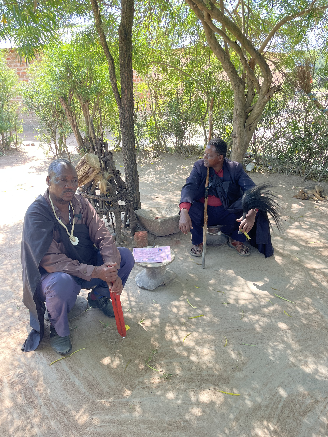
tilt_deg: -20.7
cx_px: 164
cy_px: 218
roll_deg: +0.3
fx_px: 328
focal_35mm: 26
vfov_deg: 67.3
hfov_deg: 53.1
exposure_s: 1/165
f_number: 1.6
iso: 32
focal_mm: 4.2
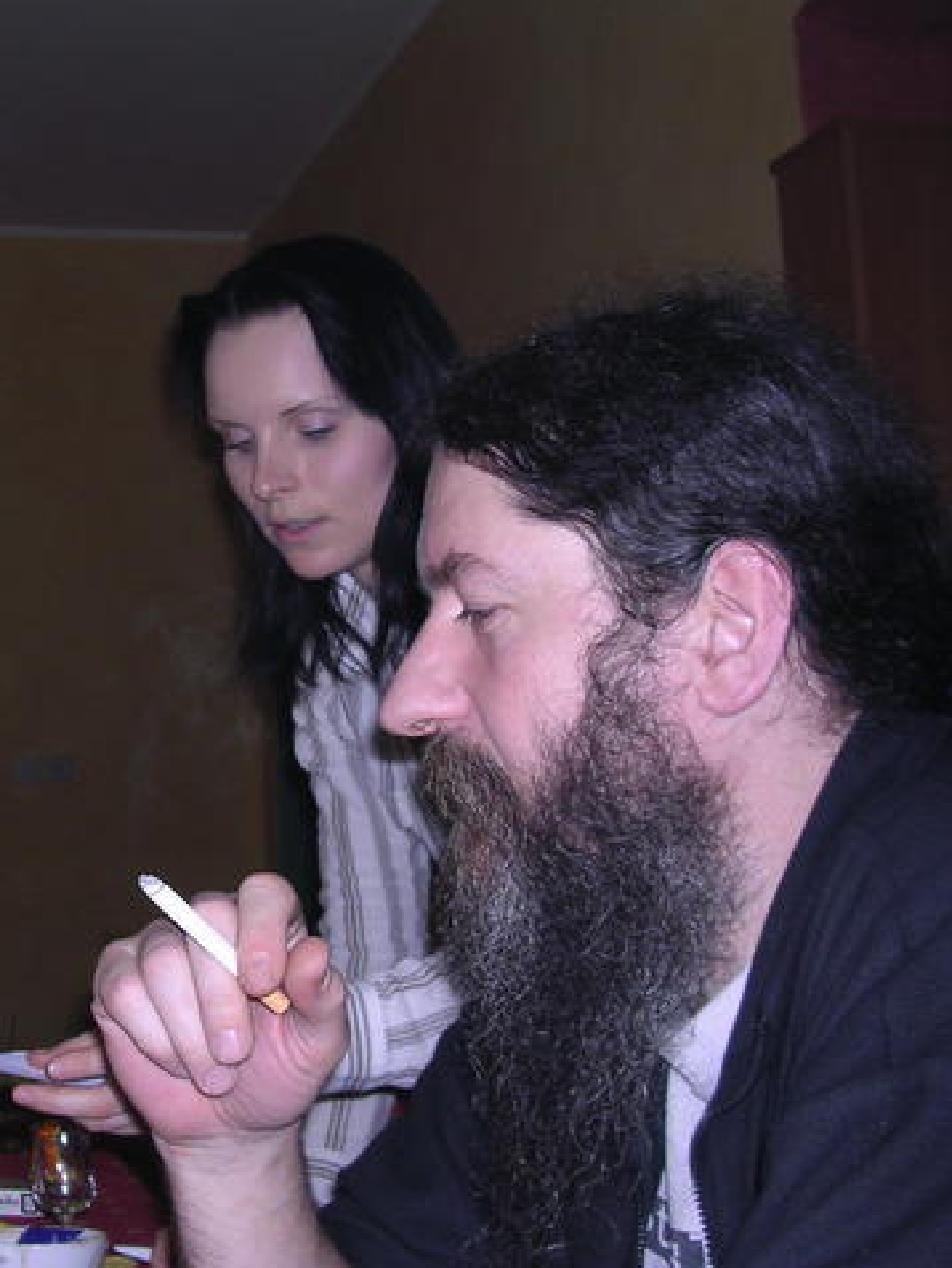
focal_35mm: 51
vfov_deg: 37.5
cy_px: 633
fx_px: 1869
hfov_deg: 27.8
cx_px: 149
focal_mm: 5.8
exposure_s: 1/60.1
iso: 100
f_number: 2.8
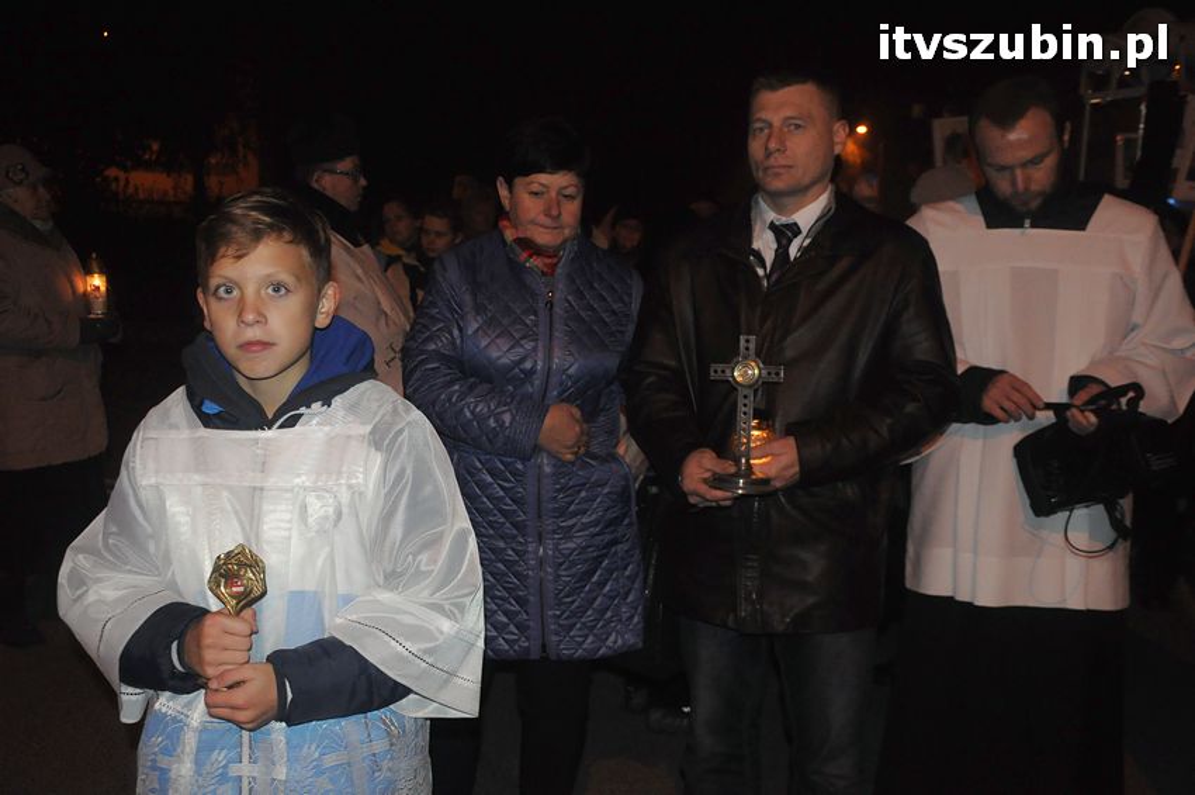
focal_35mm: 39
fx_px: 1293
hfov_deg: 49.6
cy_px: 398
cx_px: 598
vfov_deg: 34.1
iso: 2000
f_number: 5
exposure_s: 1/60
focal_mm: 26
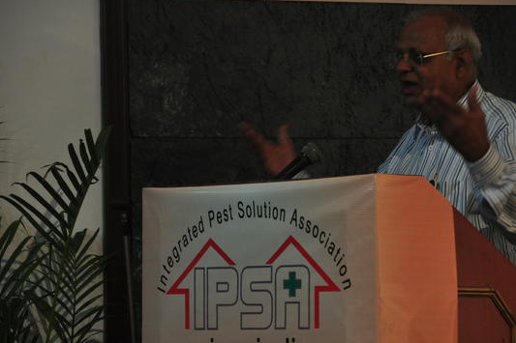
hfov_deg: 10.9
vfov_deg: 7.3
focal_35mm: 189
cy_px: 189
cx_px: 282
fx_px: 2708
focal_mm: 112
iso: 800
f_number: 5.3
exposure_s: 1/40
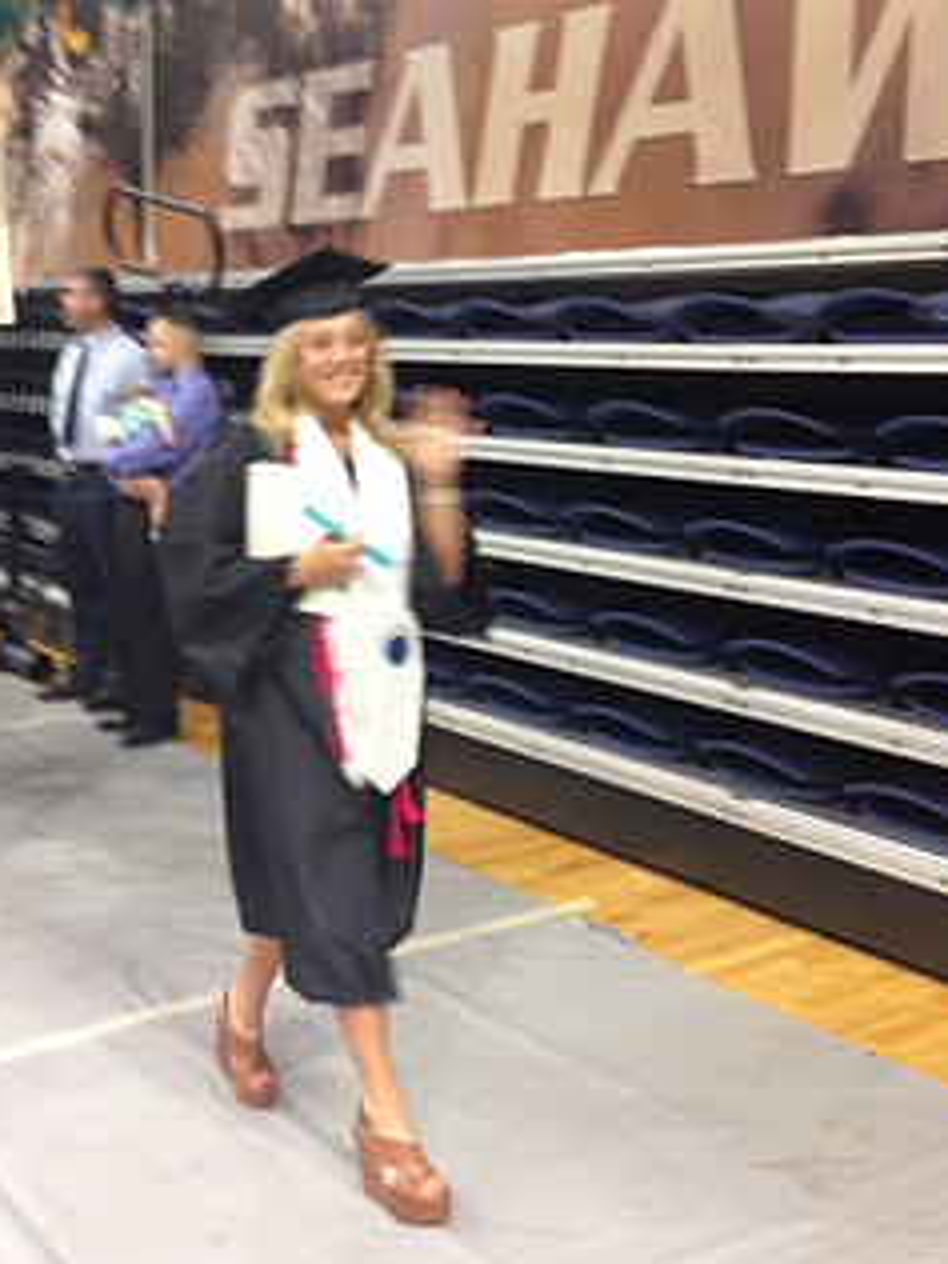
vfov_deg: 40.3
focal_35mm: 47
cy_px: 516
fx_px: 1716
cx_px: 400
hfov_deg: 30.8
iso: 160
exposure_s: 1/20
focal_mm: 4.12
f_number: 2.4
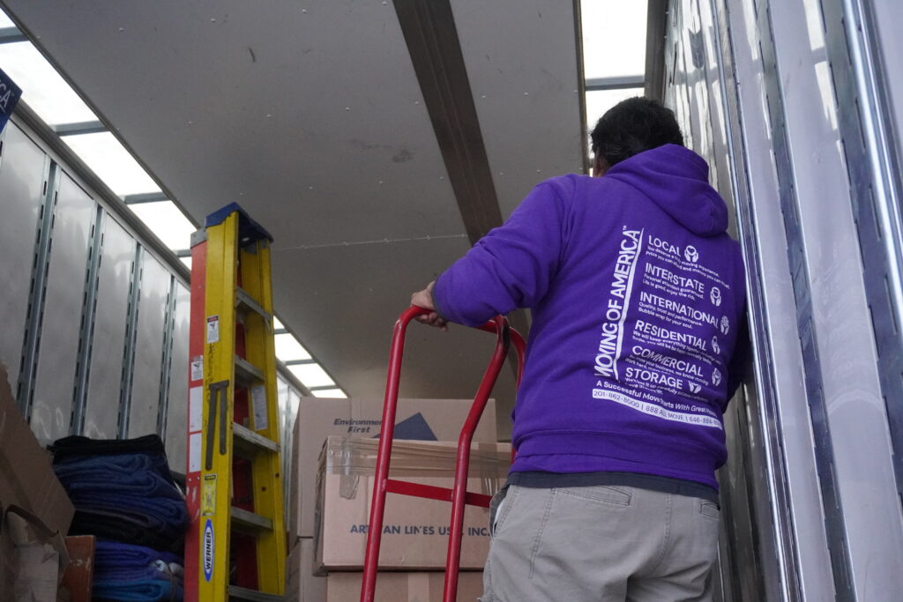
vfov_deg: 31.9
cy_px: 301
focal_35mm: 42
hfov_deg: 46.4
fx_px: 1054
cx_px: 452
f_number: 4.5
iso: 4000
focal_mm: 28
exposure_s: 1/160
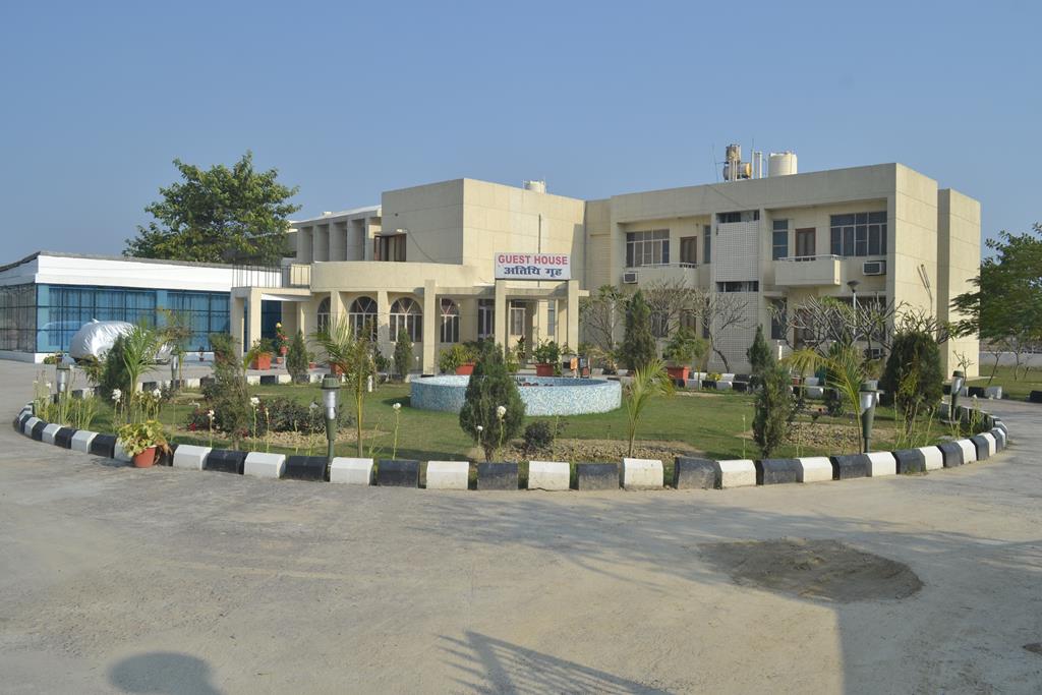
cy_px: 348
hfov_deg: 67.4
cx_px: 521
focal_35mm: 27
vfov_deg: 47.9
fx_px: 782
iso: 100
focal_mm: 18
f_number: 8
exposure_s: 1/250
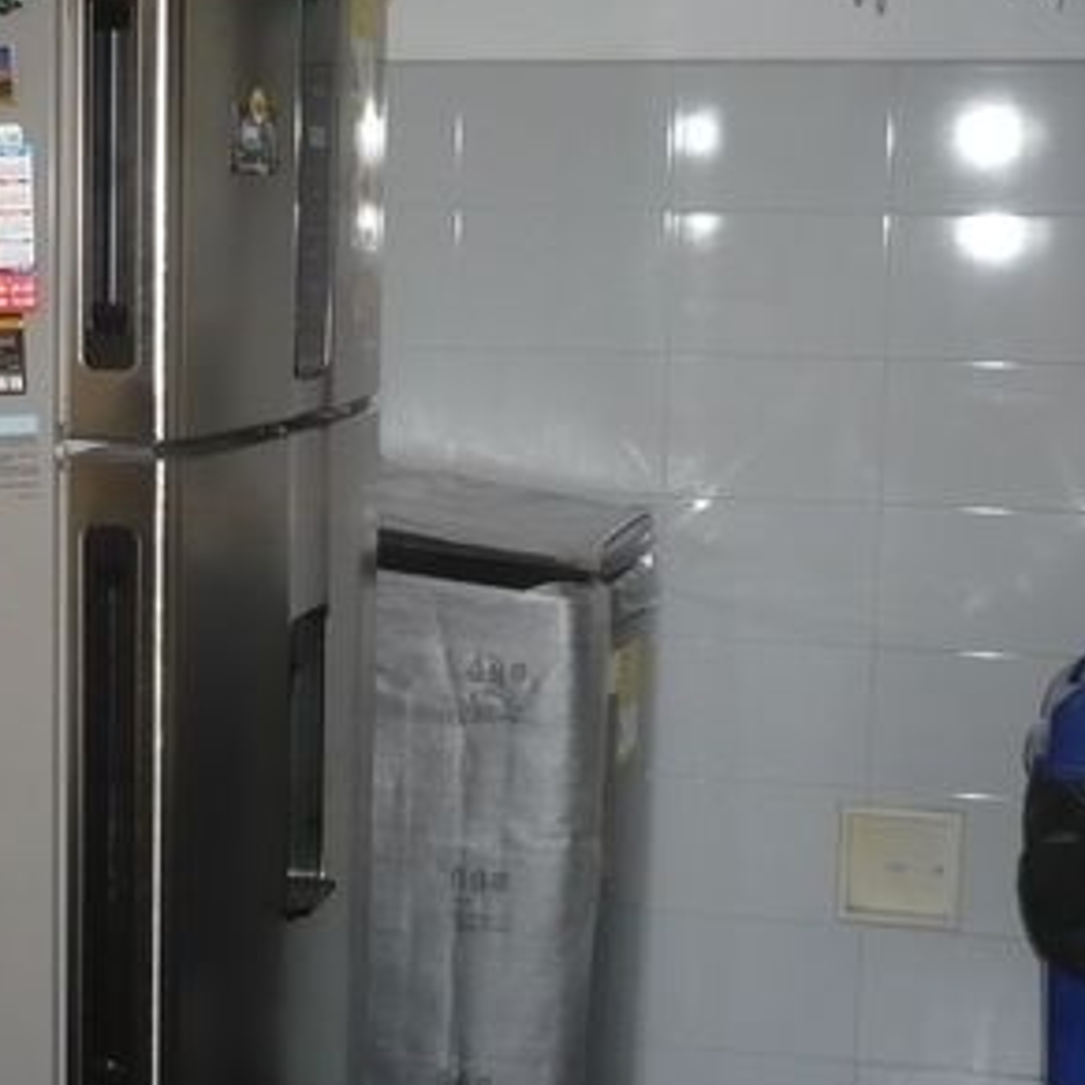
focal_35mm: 71
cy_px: 552
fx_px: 2518
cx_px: 248
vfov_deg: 24.3
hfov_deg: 24.0
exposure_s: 1/30
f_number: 2.8
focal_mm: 5.8
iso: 200
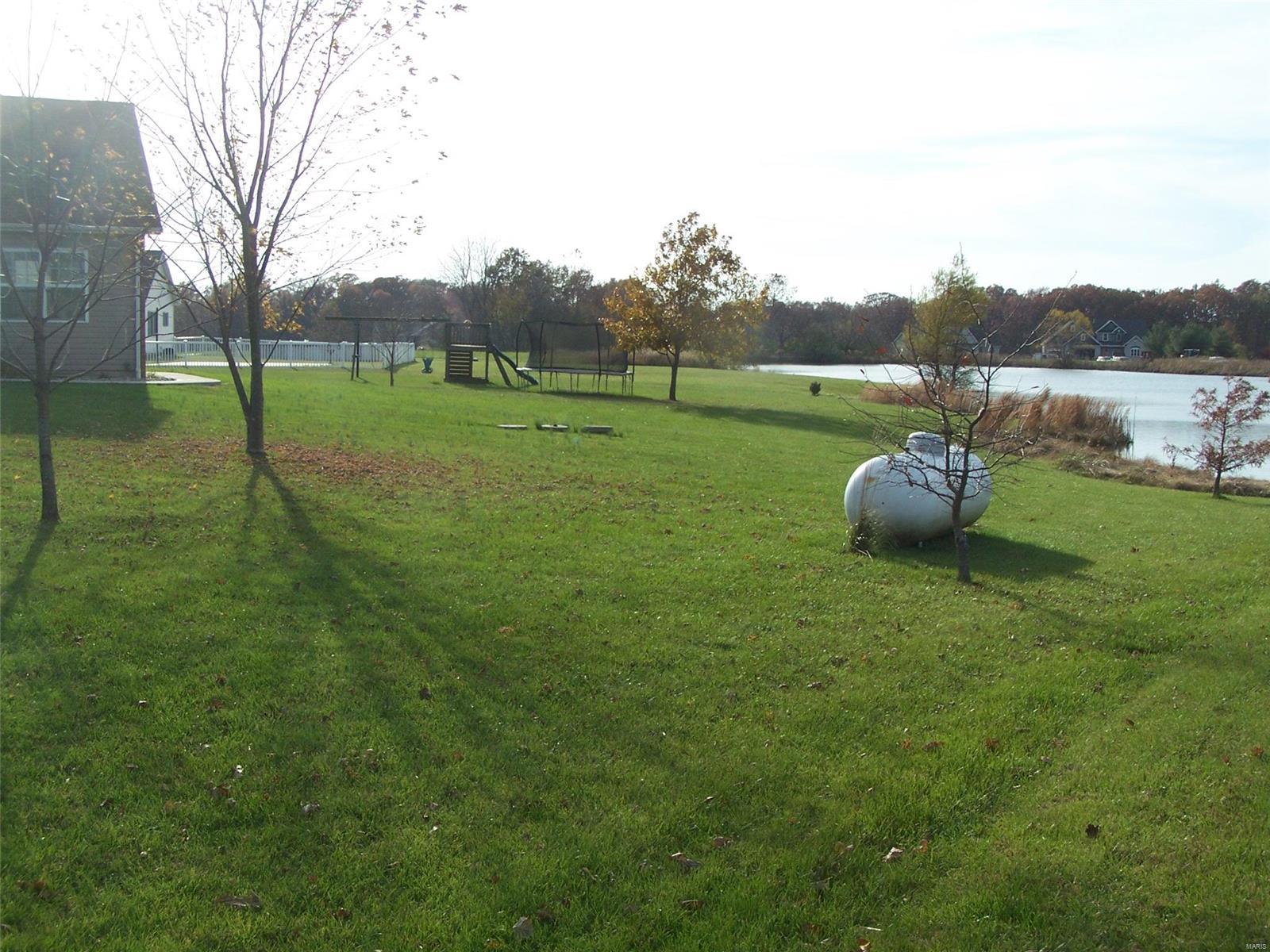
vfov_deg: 30.3
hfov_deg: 39.7
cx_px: 635
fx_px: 1761
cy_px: 476
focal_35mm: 48
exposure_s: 1/750
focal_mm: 8
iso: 80
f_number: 4
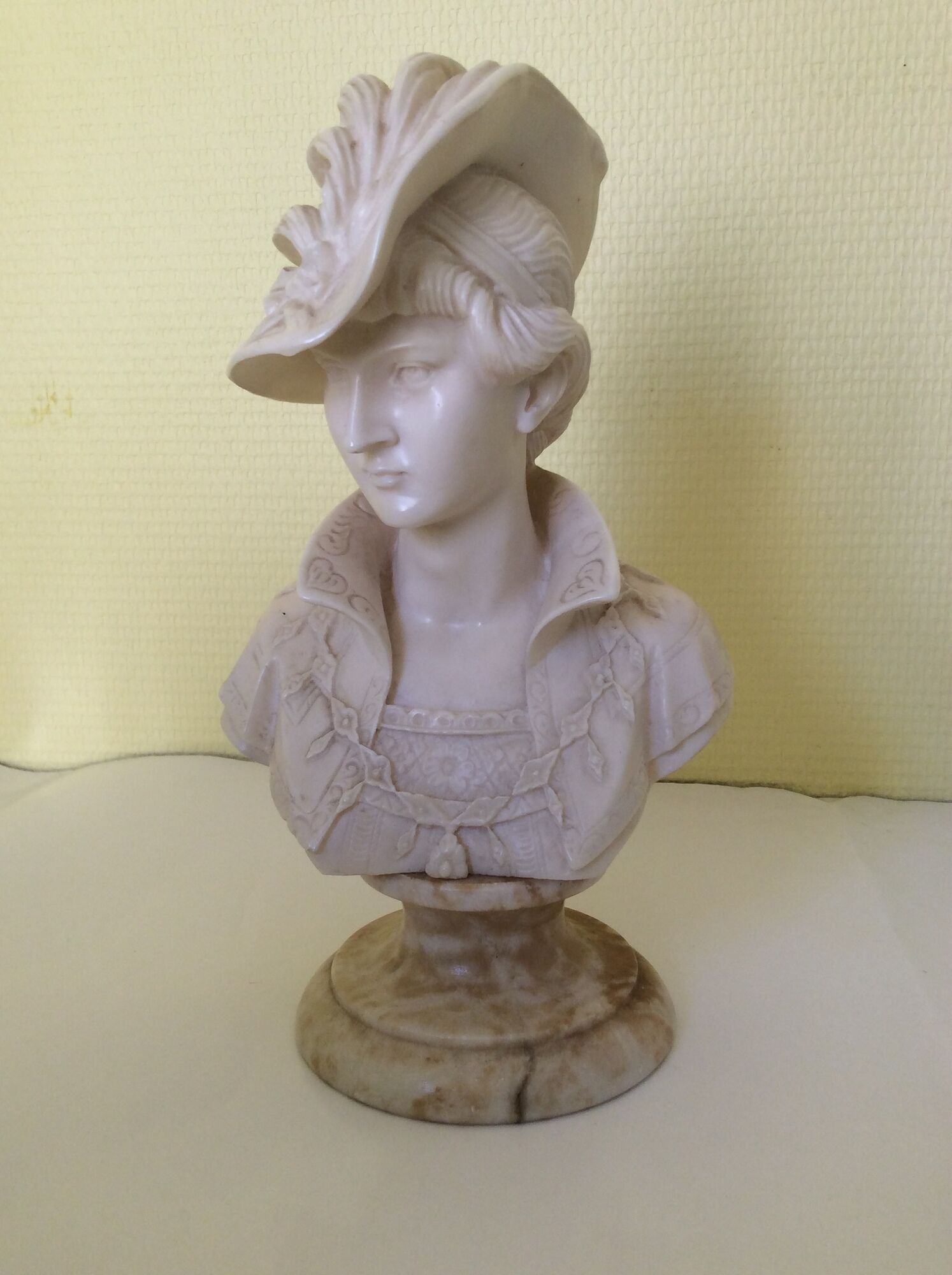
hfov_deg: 44.1
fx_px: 1176
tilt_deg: -10.6
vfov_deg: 56.9
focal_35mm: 32
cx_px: 476
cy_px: 638
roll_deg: -0.7
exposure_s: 1/50
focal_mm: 3.3
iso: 32
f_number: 2.4
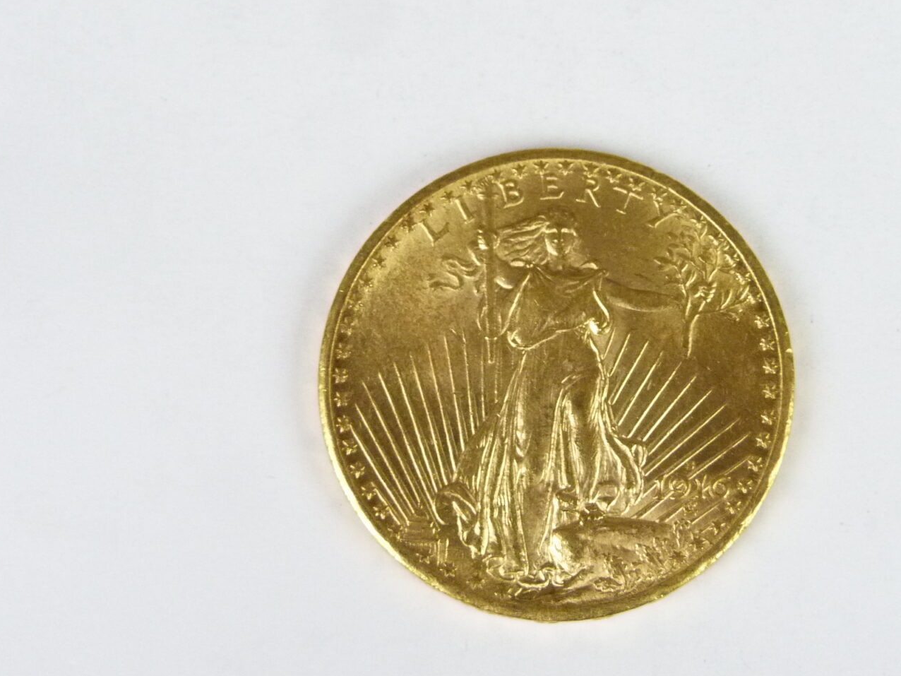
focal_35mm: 69
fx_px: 1796
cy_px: 332
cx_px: 568
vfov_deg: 21.3
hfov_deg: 28.1
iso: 400
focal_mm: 7.8
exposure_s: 1/50
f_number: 3.2
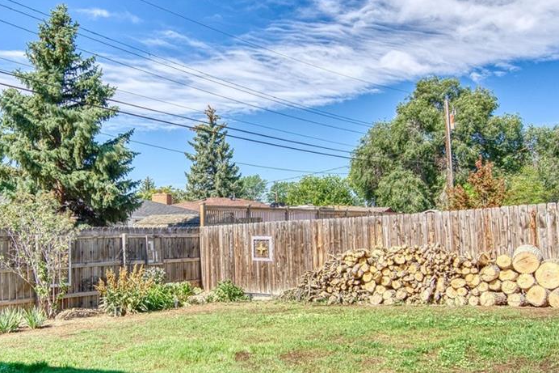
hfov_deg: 51.2
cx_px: 197
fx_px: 574
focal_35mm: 37
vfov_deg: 35.7
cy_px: 235
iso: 500
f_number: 4
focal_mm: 16
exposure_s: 1/1250
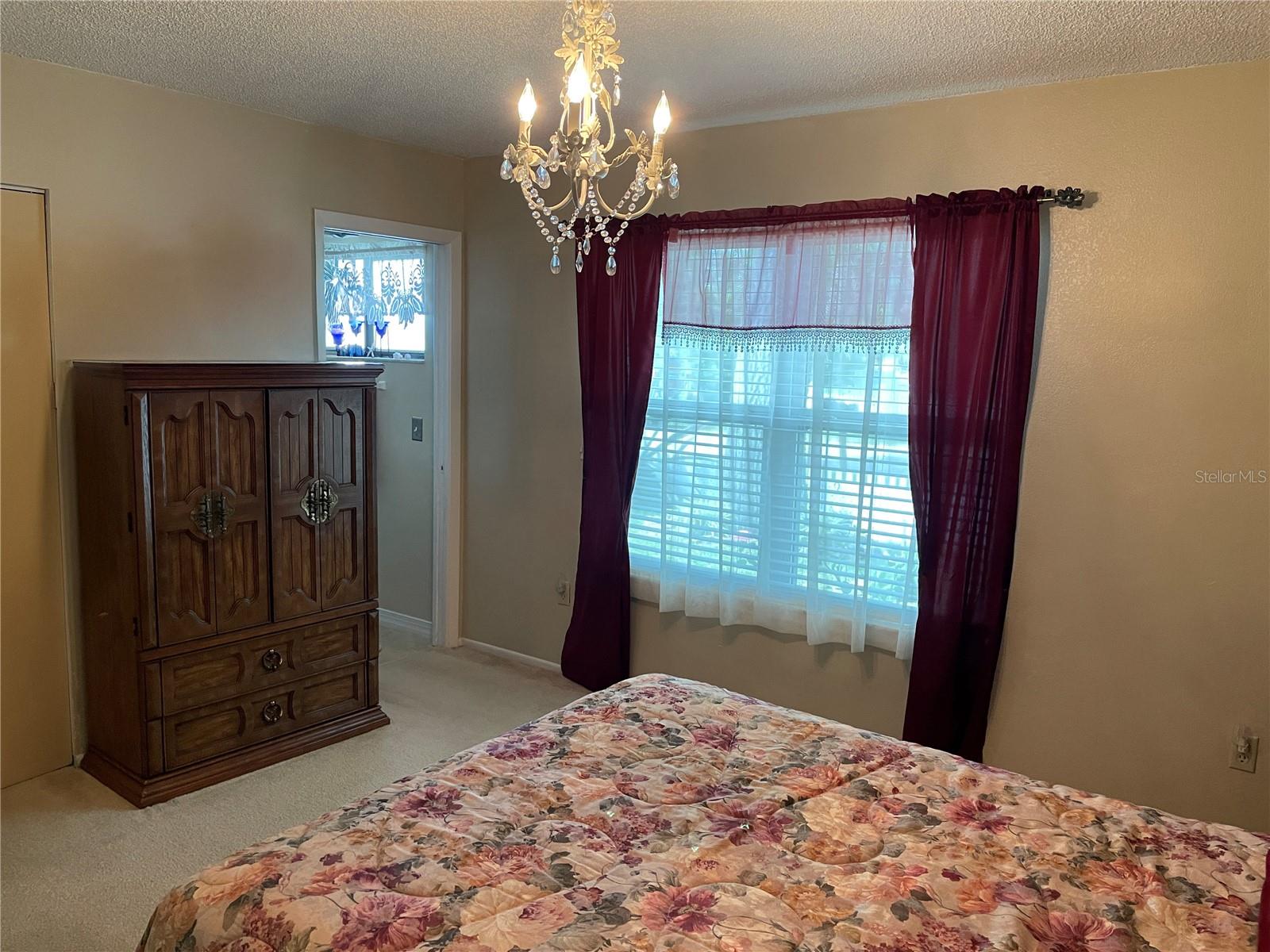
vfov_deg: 53.1
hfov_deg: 67.3
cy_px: 476
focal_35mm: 26
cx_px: 635
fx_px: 954
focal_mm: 4.2
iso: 160
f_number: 1.6
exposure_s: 1/60
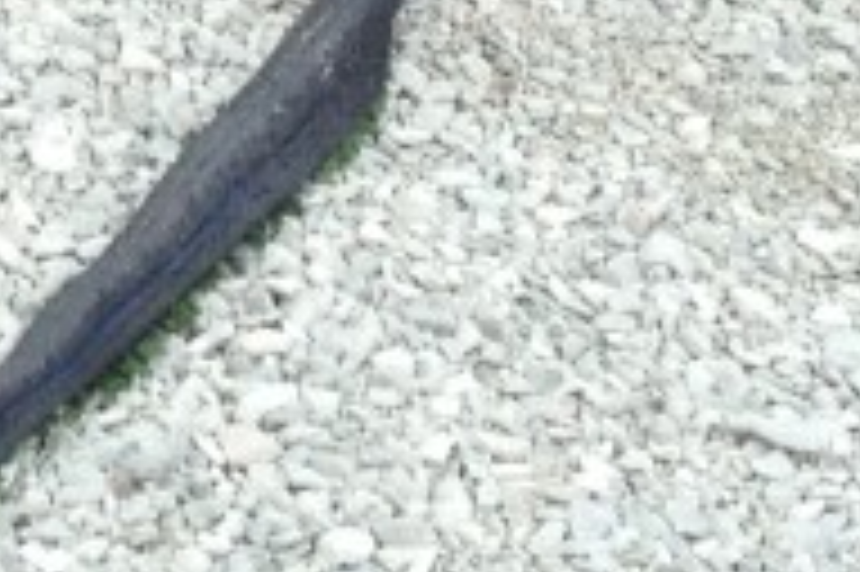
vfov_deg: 4.7
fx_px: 6564
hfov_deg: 7.4
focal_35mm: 275
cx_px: -401
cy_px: -1374
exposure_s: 1/635
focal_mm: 4.28
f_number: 2.4
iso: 50
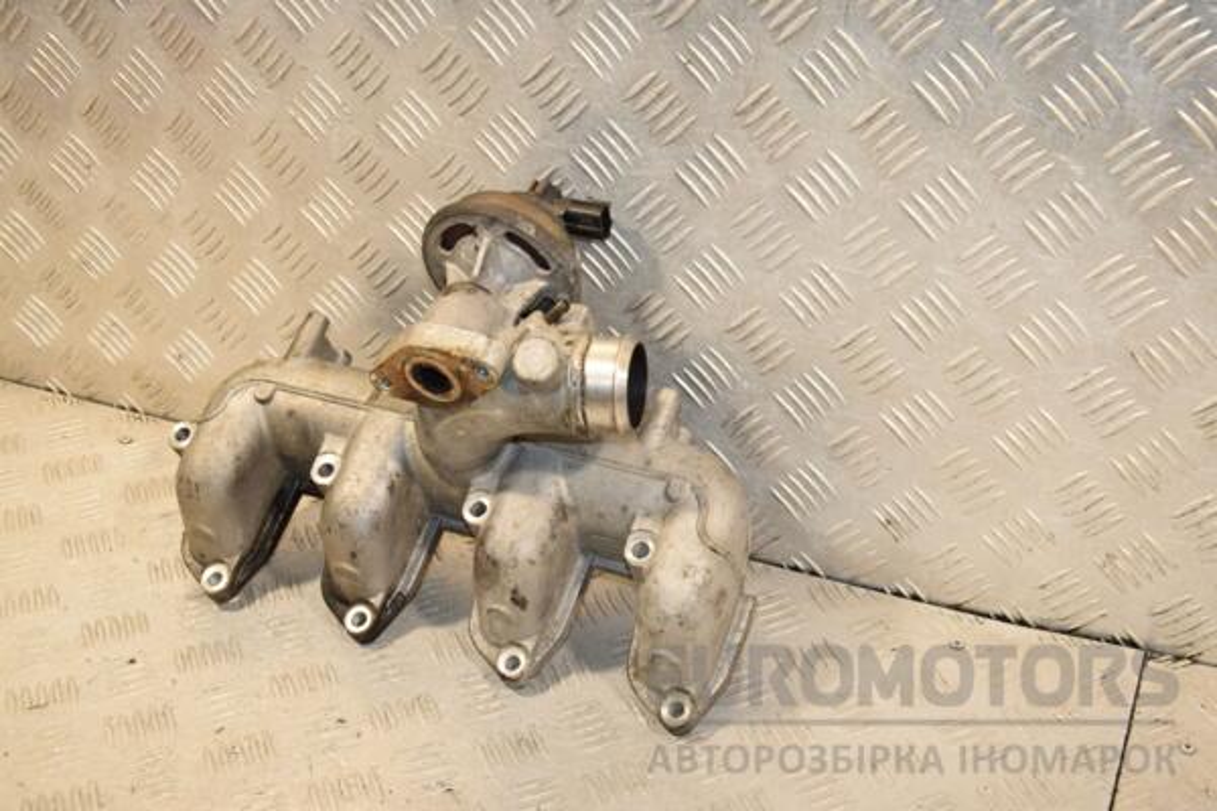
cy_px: 406
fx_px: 1724
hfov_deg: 38.9
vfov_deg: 26.5
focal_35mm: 51
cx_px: 608
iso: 800
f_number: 6.3
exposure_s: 1/200
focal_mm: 34
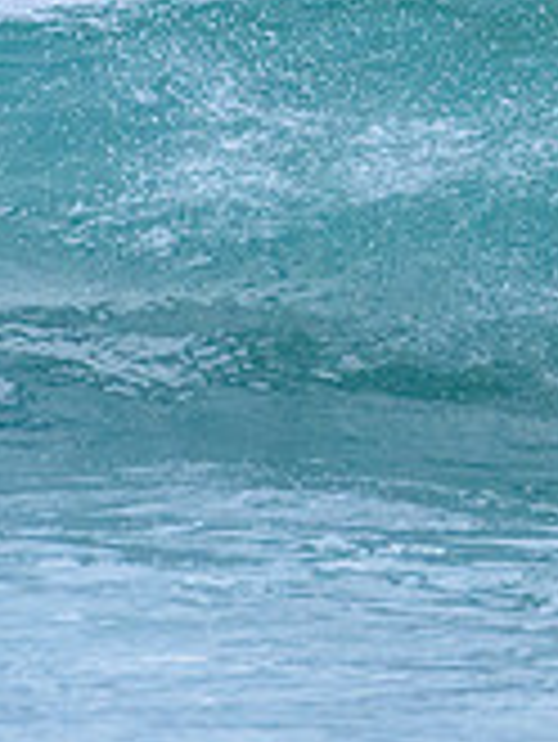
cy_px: -307
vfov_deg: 1.0
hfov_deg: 0.7
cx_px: 985
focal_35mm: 2068
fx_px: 44390
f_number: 5.6
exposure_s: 1/2000
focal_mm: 500
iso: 3600
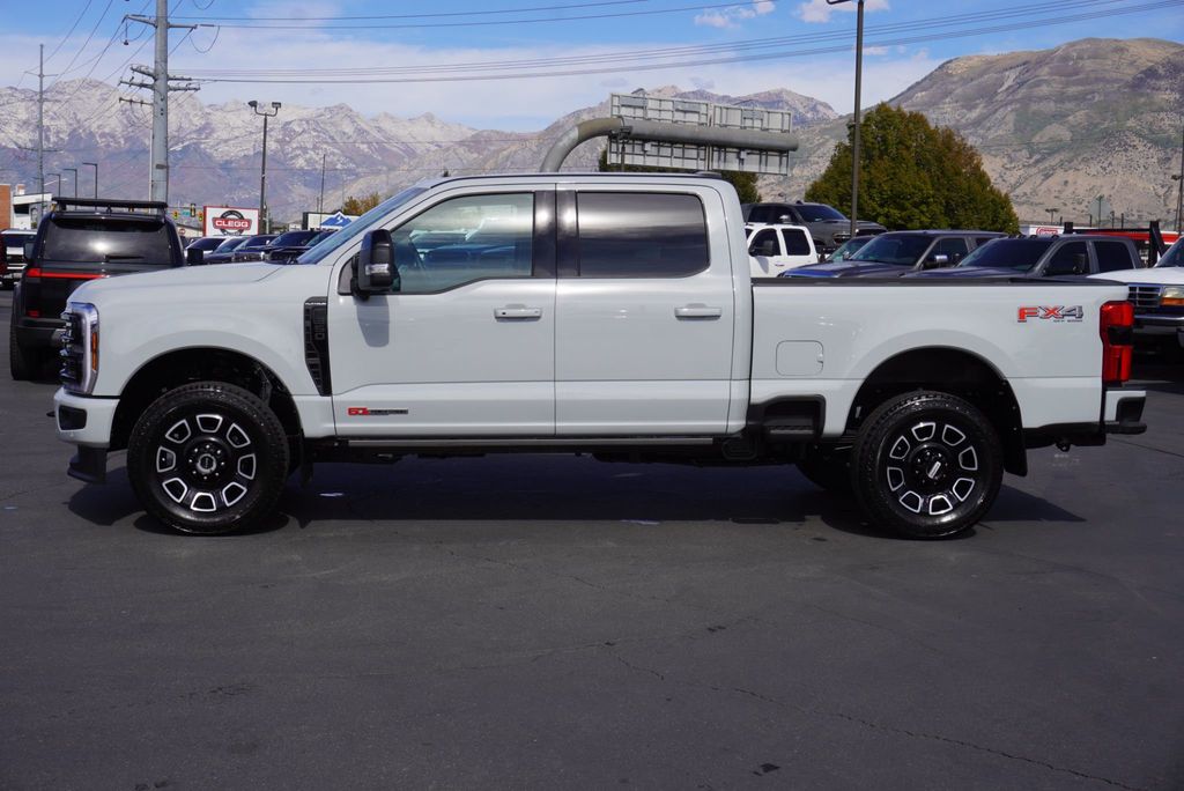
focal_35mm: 46
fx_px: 1530
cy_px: 396
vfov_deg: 29.0
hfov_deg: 42.3
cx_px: 592
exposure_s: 1/200
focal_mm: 31
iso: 100
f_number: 11
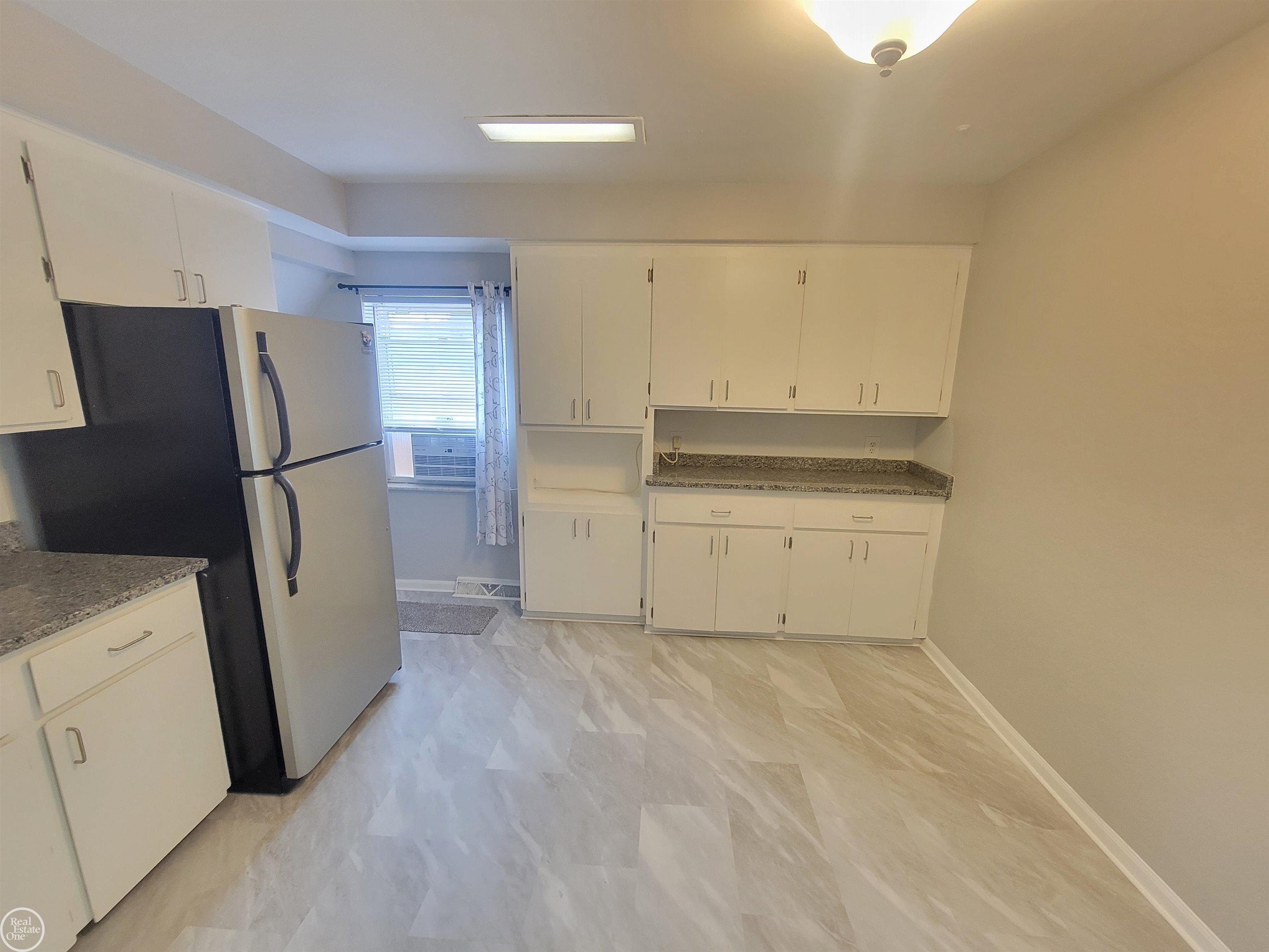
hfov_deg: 106.2
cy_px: 476
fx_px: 477
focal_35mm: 13
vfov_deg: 89.9
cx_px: 634
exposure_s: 1/60
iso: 400
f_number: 2.2
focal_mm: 2.2
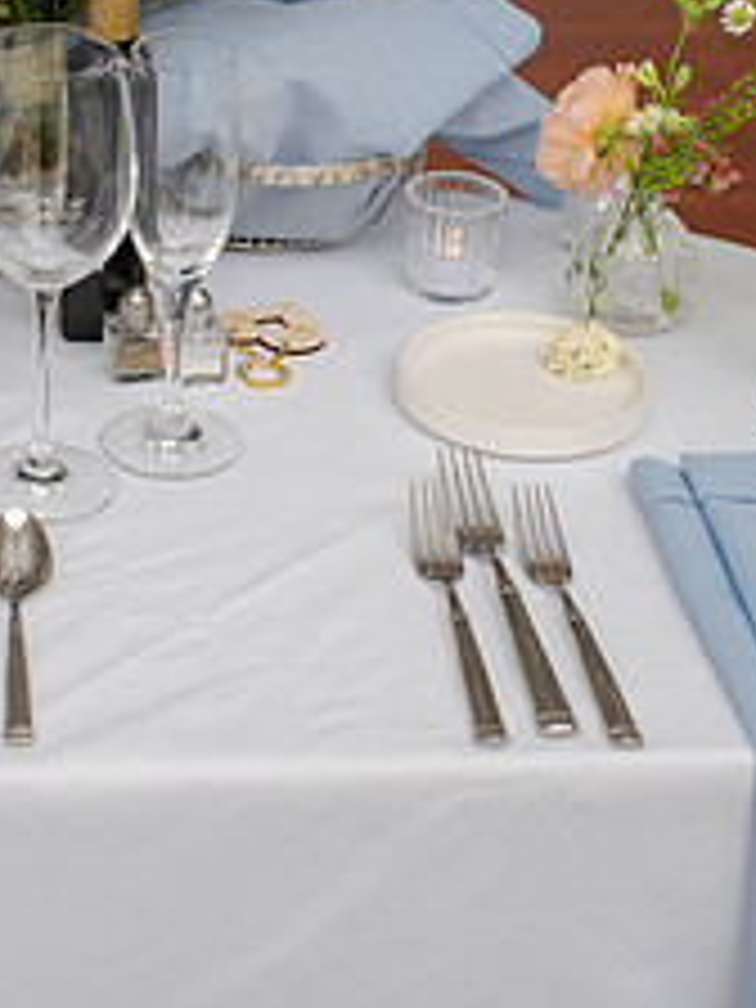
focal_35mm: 87
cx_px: 148
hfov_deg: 16.8
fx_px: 2533
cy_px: 266
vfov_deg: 22.3
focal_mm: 35
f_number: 3.2
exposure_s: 1/200
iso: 100
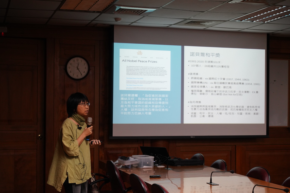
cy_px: 96
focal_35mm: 61
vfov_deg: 22.3
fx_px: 491
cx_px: 145
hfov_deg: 32.9
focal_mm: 61
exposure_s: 1/200
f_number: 5
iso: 3200
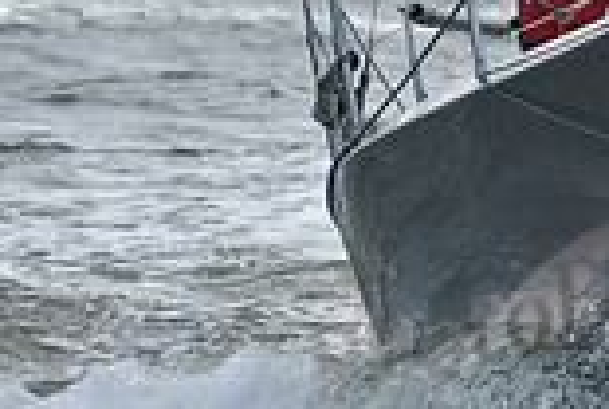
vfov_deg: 1.8
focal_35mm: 747
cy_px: 45
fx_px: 12661
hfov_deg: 2.7
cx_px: 1065
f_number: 9
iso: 320
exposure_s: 1/1000
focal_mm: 200
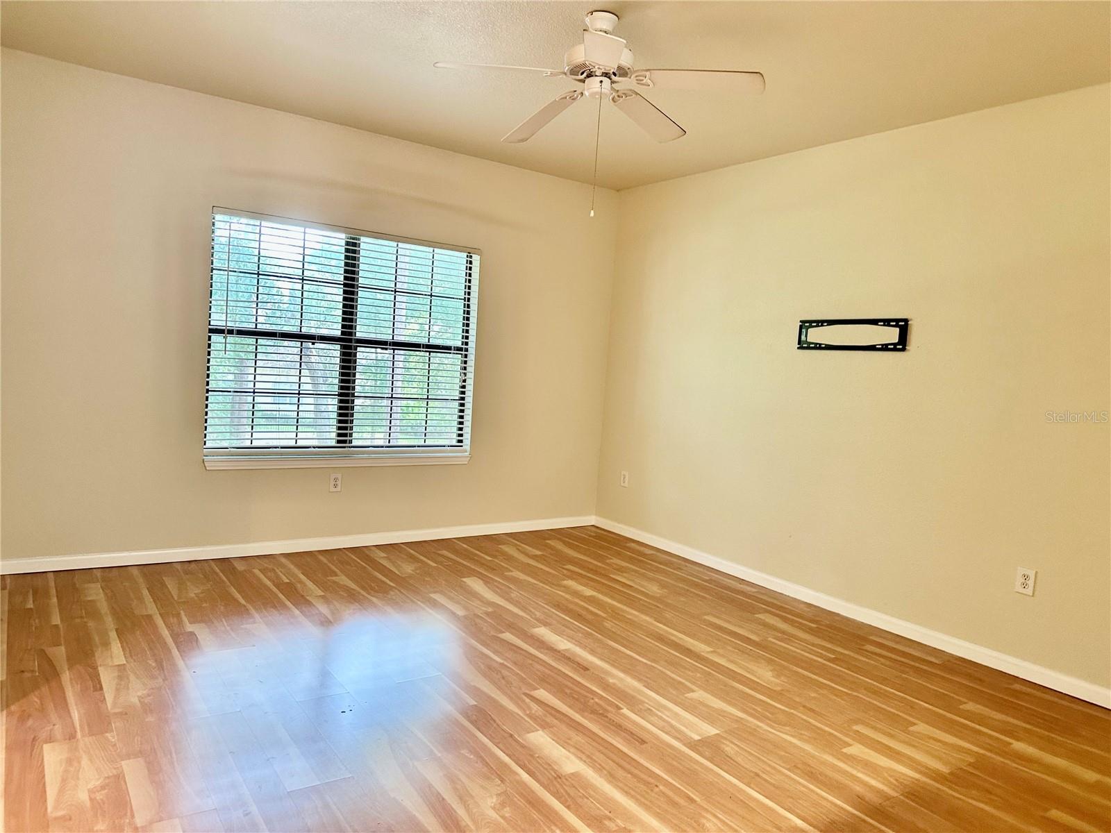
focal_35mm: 24
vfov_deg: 56.8
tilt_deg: -3.2
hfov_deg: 71.6
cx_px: 556
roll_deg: -4.7
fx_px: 770
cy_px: 416
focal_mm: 6.86
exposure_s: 1/60
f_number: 1.78
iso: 160
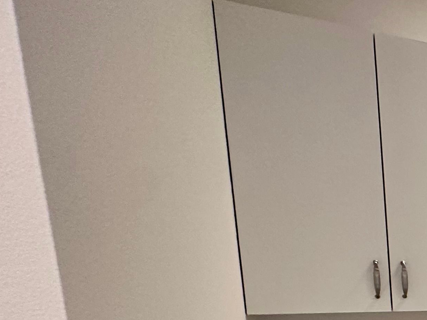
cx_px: 671
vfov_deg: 28.3
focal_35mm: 46
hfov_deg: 26.5
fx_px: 567
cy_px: 364
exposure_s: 1/120
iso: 250
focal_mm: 2.22
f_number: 2.2
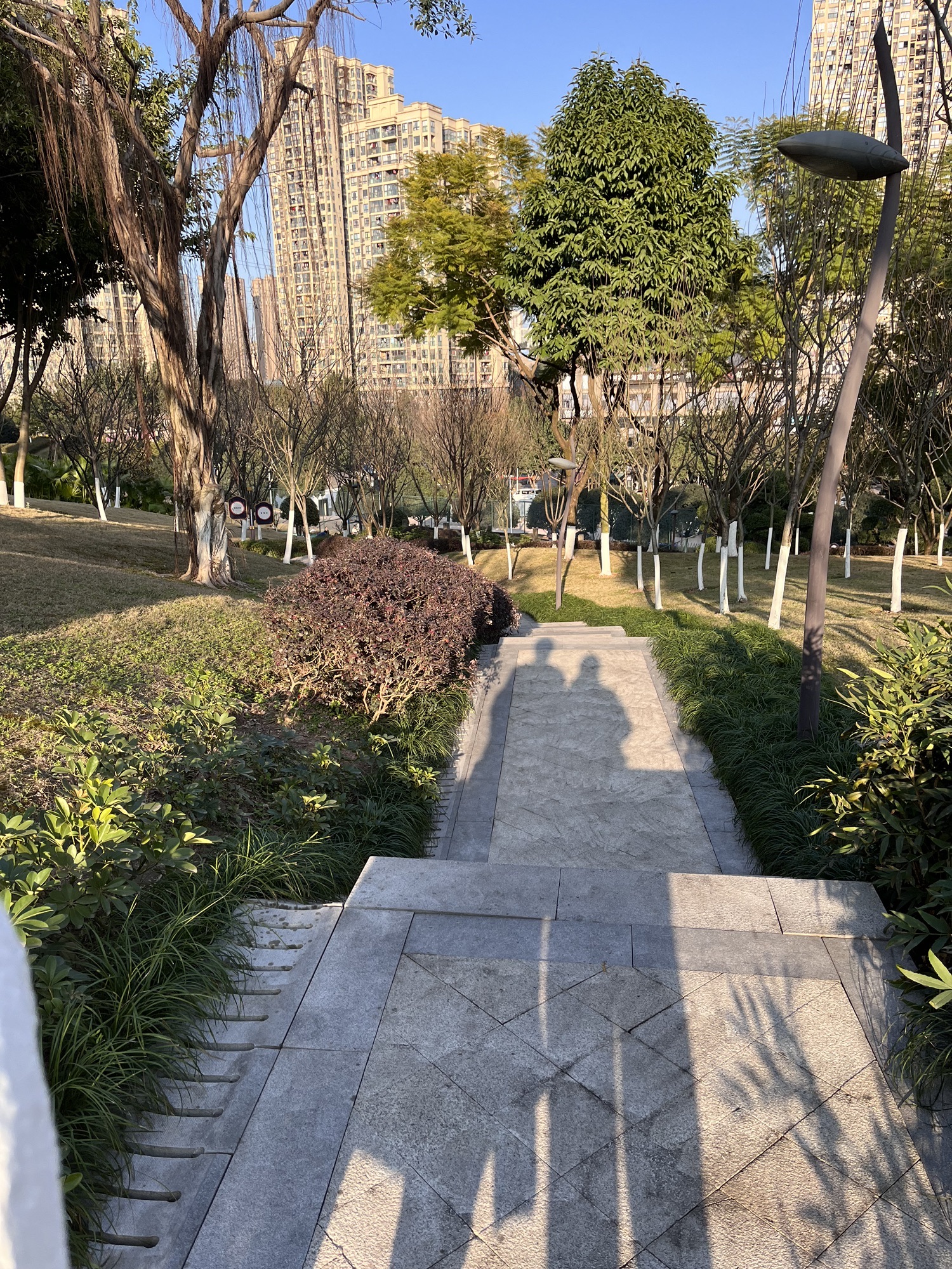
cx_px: 476
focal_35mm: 26
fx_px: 953
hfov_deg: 53.1
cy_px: 634
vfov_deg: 67.3
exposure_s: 1/878
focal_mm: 5.1
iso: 50
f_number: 1.6
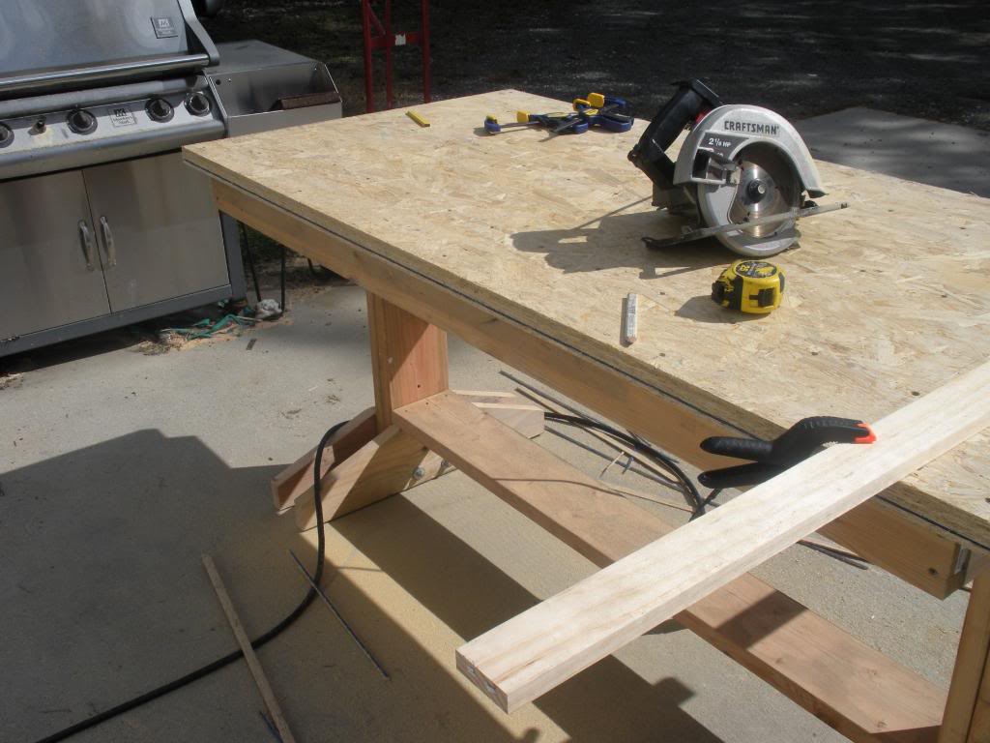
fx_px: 1030
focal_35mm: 36
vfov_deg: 39.7
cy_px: 372
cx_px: 495
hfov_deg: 51.4
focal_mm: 6.3
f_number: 5.6
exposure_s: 1/591
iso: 64
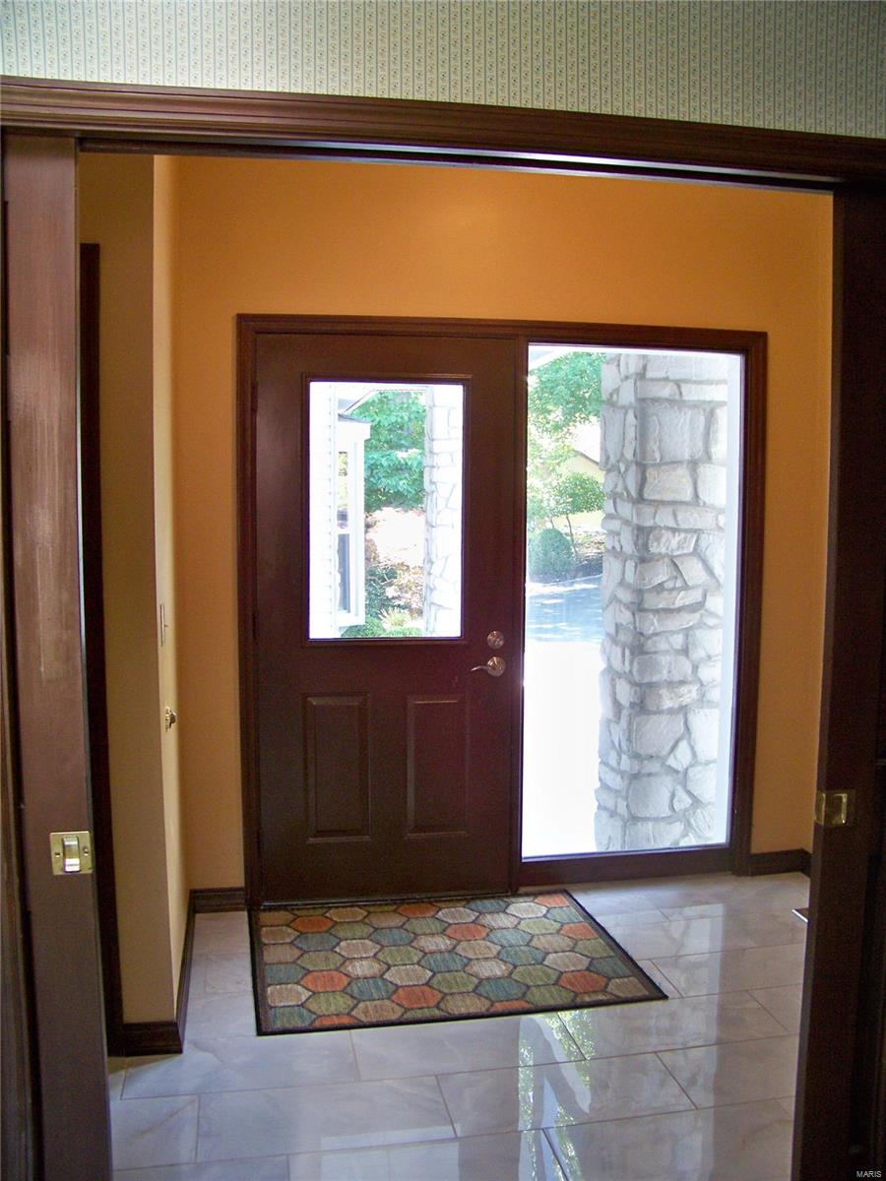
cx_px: 443
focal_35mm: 33
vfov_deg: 55.4
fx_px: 1126
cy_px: 590
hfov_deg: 42.9
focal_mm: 5.85
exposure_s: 1/30
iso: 160
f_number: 2.8
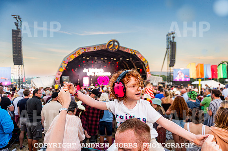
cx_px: 114
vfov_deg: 53.1
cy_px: 76
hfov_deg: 73.8
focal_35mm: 24
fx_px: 152
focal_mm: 24
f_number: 2.8
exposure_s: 1/640
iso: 640
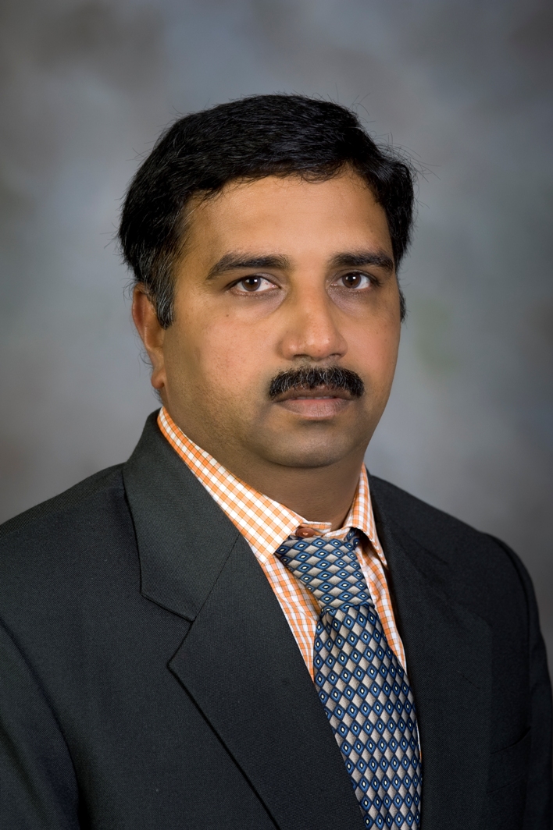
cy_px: 415
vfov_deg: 19.5
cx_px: 276
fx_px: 2422
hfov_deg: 13.0
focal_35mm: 105
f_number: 7.1
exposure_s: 1/160
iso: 200
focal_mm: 105
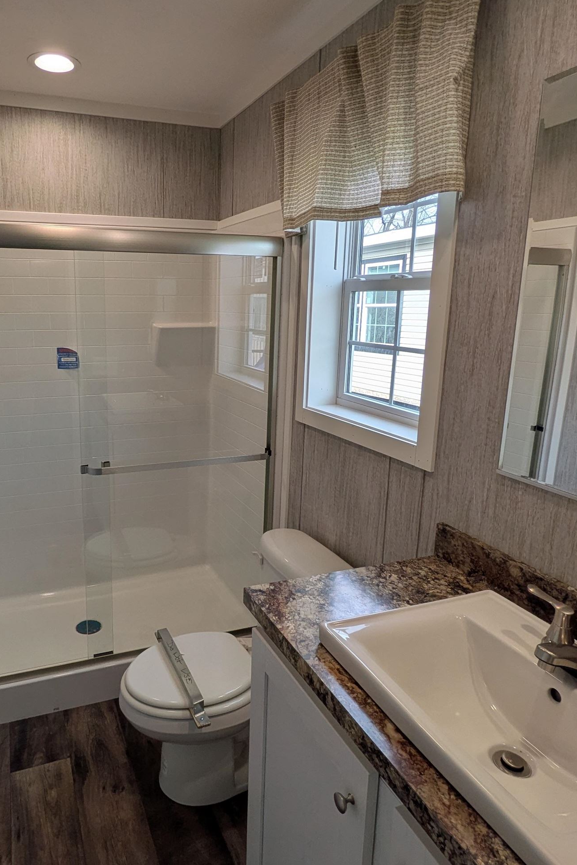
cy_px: 410
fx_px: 553
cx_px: 190
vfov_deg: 76.0
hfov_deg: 54.0
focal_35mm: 23
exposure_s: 1/240
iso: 50
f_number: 2.2
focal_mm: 1.83
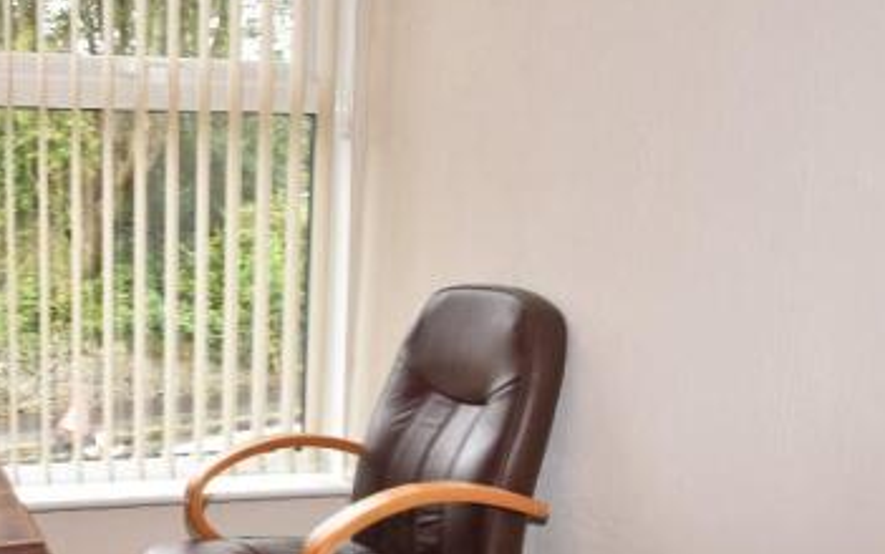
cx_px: 208
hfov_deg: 34.8
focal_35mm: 57
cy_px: 439
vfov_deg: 22.5
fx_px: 1376
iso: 250
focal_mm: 20
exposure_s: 1/60
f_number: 4
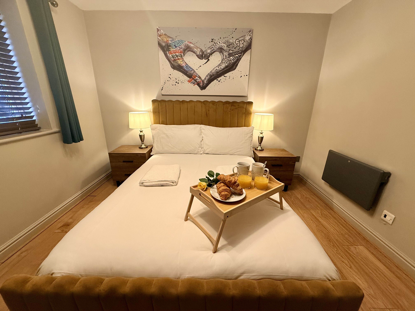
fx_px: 168
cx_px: 208
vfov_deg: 85.7
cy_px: 156
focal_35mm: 14
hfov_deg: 102.1
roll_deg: -0.3
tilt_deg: -17.2
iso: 250
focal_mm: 2.22
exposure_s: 1/100
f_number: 2.2
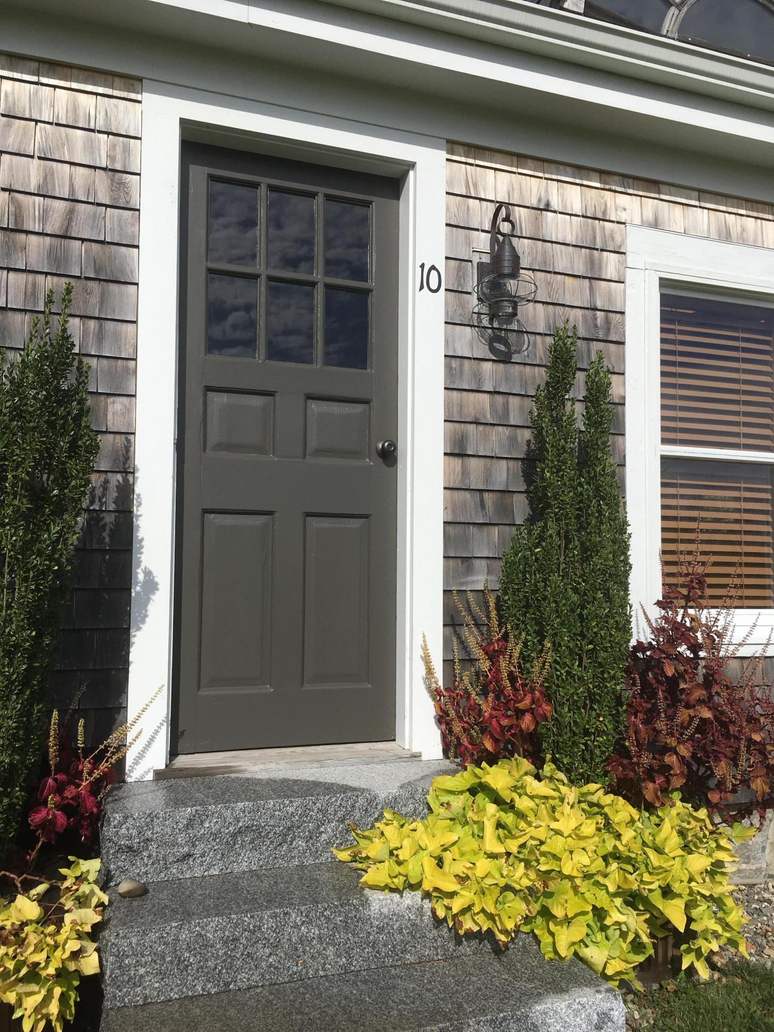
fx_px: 865
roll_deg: -0.8
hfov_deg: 48.2
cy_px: 516
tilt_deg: +1.6
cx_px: 387
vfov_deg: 61.7
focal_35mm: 29
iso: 25
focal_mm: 4.15
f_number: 2.2
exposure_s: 1/4525
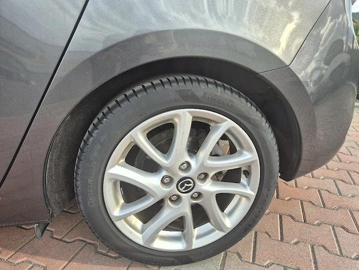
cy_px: 135
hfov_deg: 73.9
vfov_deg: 58.9
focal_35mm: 23
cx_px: 180
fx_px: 239
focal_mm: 5.4
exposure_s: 1/294
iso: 25
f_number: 1.8
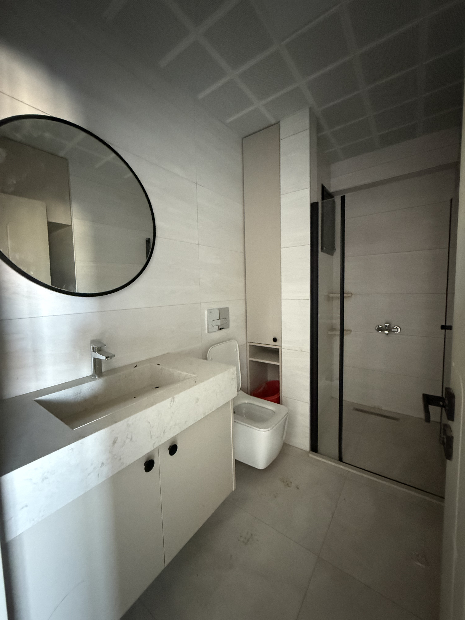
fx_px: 251
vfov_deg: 102.1
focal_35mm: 14
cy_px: 310
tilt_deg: -3.8
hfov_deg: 85.7
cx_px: 232
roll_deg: +0.5
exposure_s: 1/40
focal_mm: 2.22
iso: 1600
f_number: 2.2
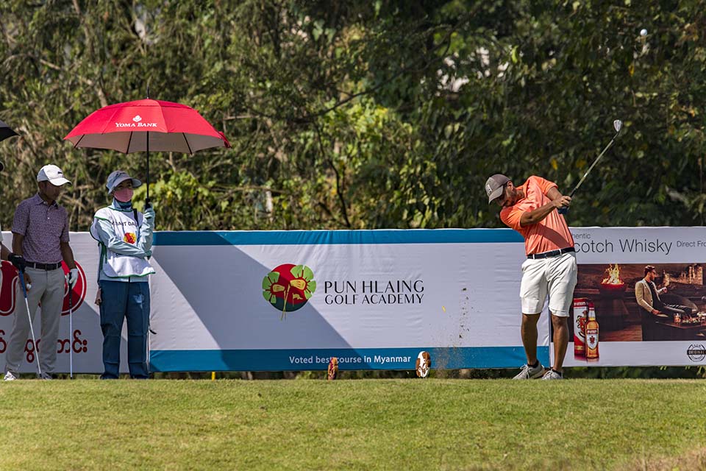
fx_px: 12746
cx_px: 353
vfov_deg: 2.1
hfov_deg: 3.2
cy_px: 236
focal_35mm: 650
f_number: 8
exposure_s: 1/2000
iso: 220
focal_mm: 650
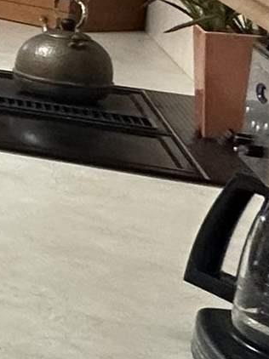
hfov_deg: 8.2
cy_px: -76
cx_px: -796
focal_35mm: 102
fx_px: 1058
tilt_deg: -6.5
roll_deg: -2.2
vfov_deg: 18.3
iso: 200
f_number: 2.2
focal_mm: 2.22
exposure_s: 1/60
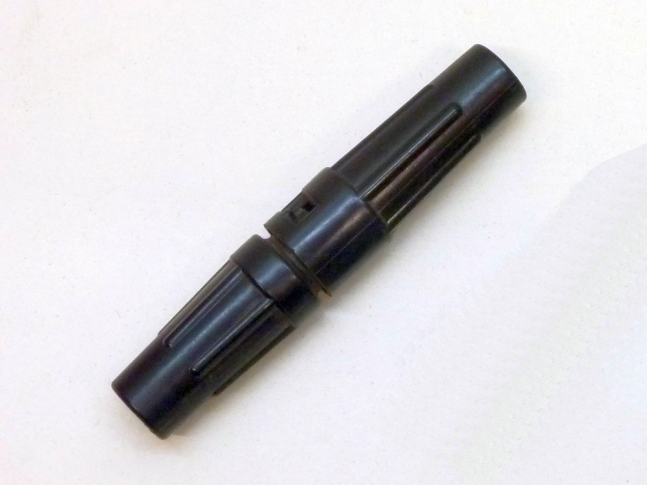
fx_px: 1103
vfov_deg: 24.8
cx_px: 324
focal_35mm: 59
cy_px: 242
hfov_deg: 32.7
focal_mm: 9.7
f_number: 3.9
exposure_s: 1/40
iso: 320
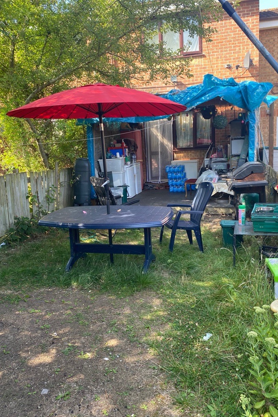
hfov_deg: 46.3
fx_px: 324
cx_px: 150
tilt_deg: -8.9
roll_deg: +3.7
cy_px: 206
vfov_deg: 65.5
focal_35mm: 28
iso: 32
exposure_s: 1/131
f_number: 1.8
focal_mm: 4.25
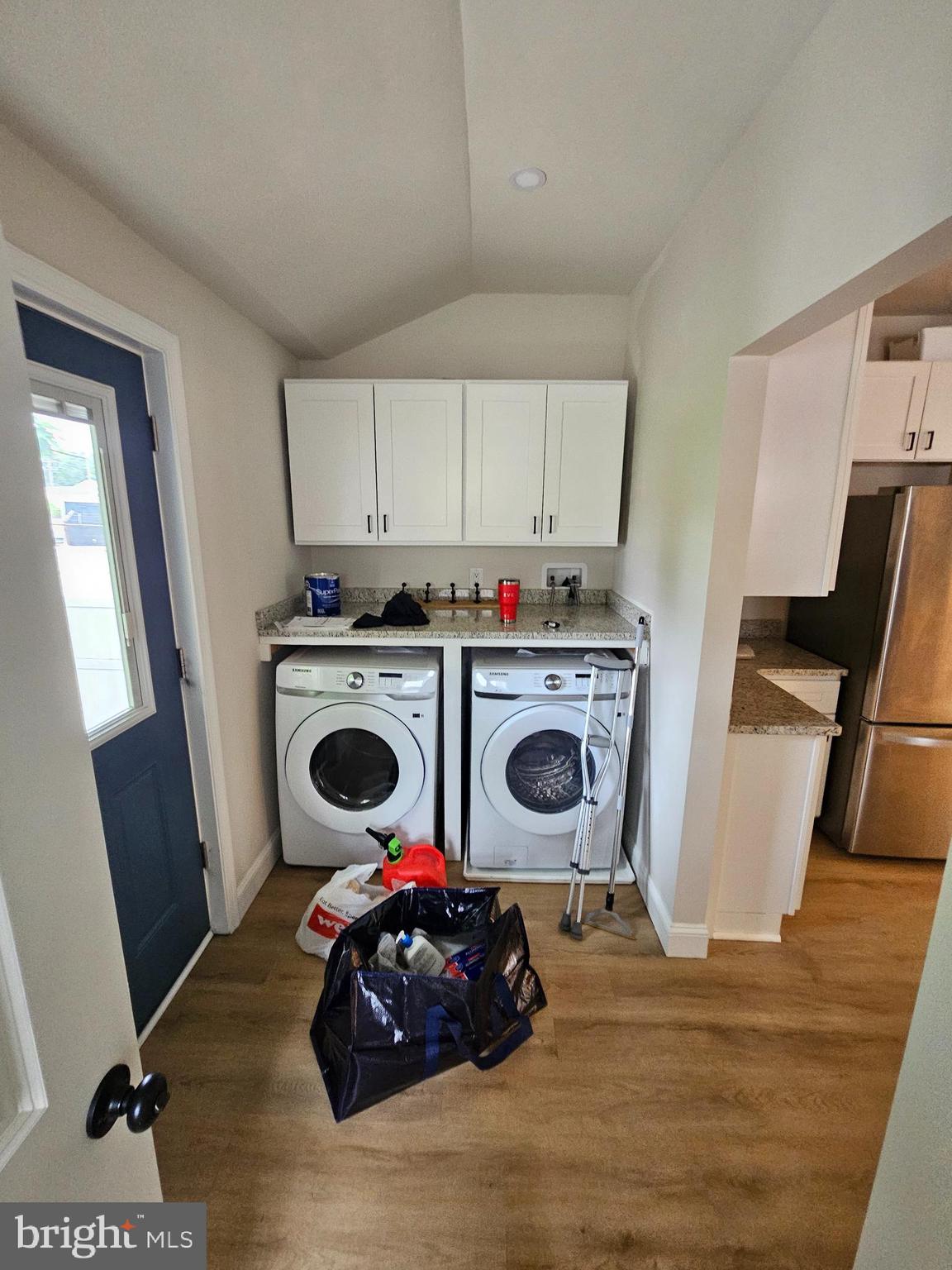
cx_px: 476
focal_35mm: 13
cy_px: 635
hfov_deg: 89.9
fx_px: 477
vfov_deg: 106.2
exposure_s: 1/40
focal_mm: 2.2
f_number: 2.2
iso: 320
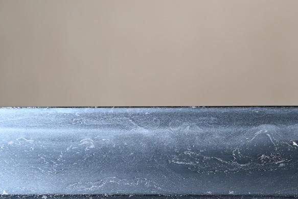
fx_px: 1997
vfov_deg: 5.7
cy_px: 148
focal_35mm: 241
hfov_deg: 8.5
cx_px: 296
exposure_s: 1
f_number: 5
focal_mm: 67
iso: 100
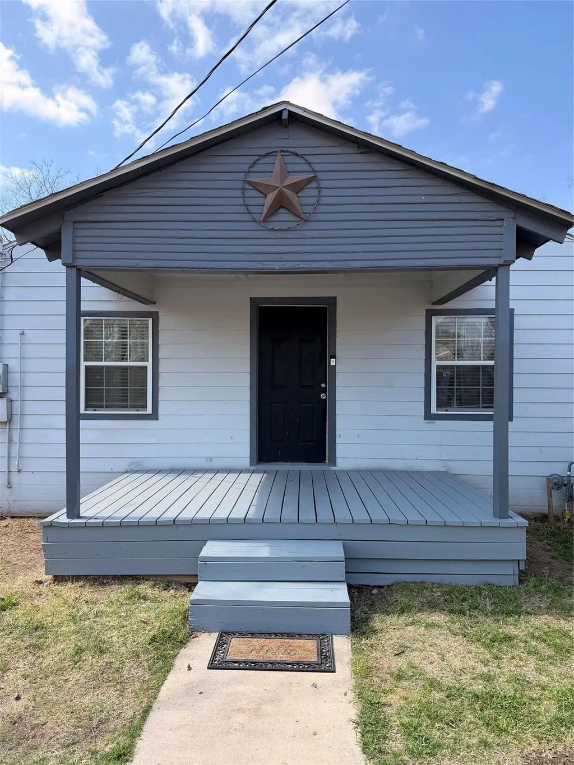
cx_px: 287
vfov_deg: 71.6
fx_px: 531
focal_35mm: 24
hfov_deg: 56.8
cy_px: 382
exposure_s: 1/2169
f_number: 1.78
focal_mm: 6.76
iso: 100
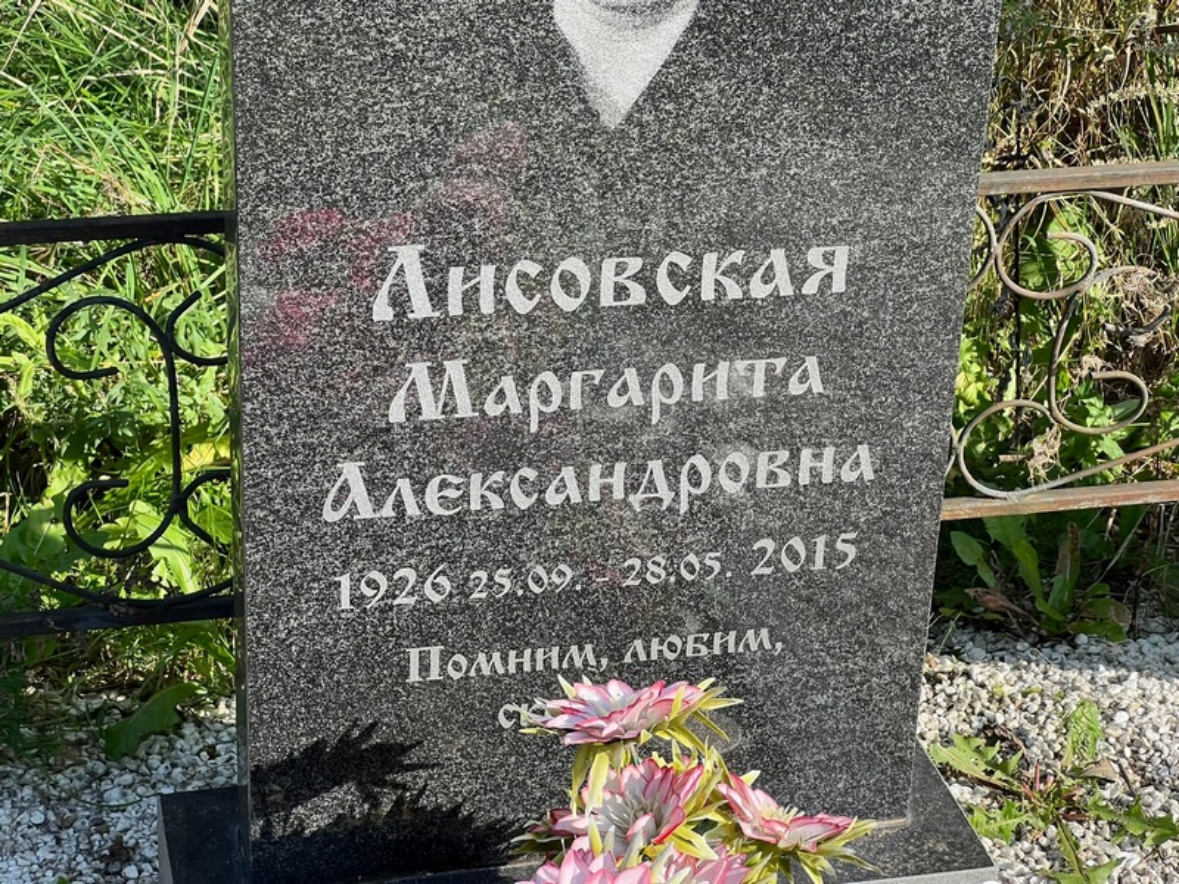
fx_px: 2623
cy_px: 442
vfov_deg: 19.1
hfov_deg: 25.3
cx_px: 590
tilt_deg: -27.5
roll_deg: -0.1
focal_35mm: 77
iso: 32
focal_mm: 9
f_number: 2.8
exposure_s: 1/231
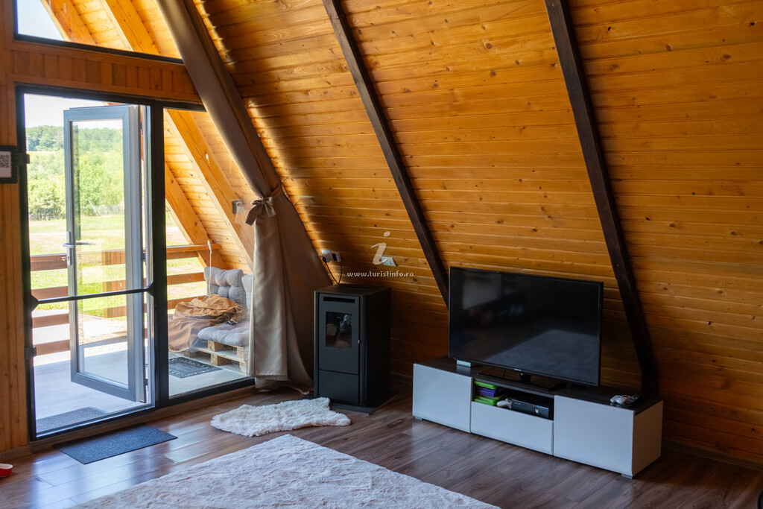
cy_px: 254
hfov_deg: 55.8
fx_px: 721
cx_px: 382
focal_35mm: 34
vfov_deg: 38.9
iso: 3200
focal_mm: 34
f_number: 4
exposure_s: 1/160
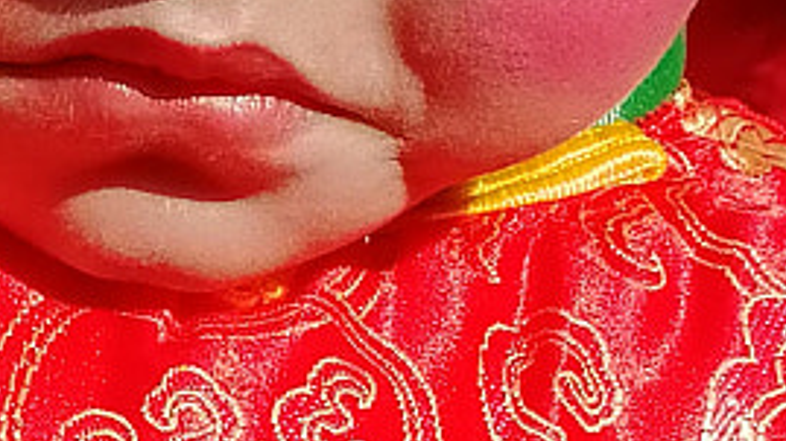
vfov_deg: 6.9
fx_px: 3645
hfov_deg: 12.3
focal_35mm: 175
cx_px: 149
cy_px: 199
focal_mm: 3.95
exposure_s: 1/1524
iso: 50
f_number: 2.2
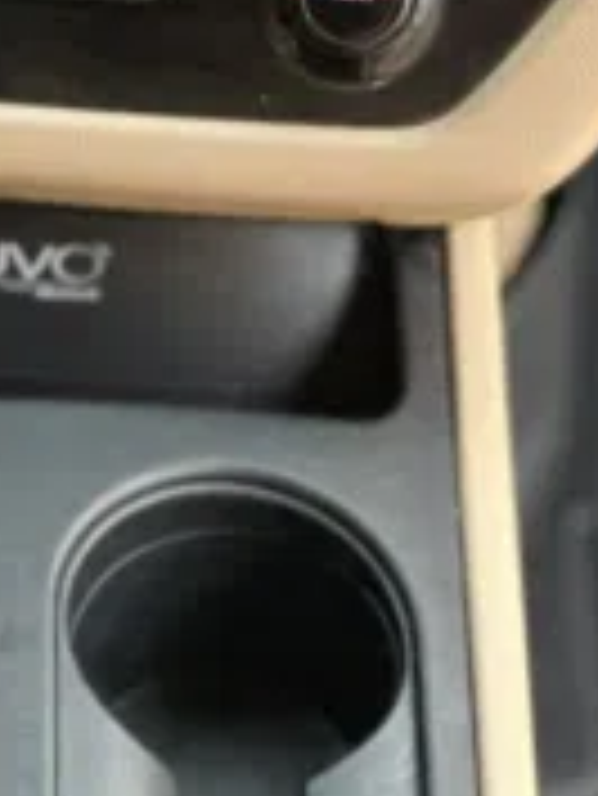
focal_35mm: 174
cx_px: 9
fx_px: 4003
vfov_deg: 11.3
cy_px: 706
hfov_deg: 8.5
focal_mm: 9
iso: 500
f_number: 2.8
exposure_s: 1/15
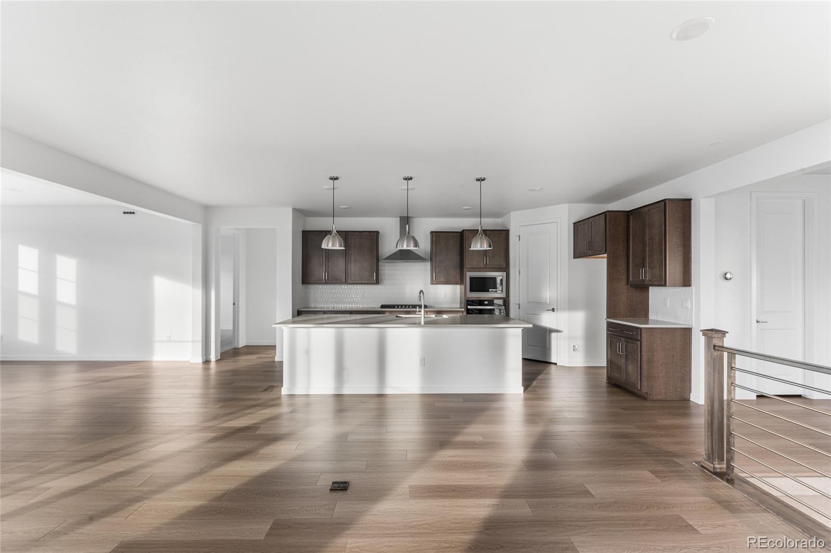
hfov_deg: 95.0
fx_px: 381
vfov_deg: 72.0
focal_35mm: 16
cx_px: 416
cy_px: 276
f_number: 16
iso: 160
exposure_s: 1/3
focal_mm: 16.5
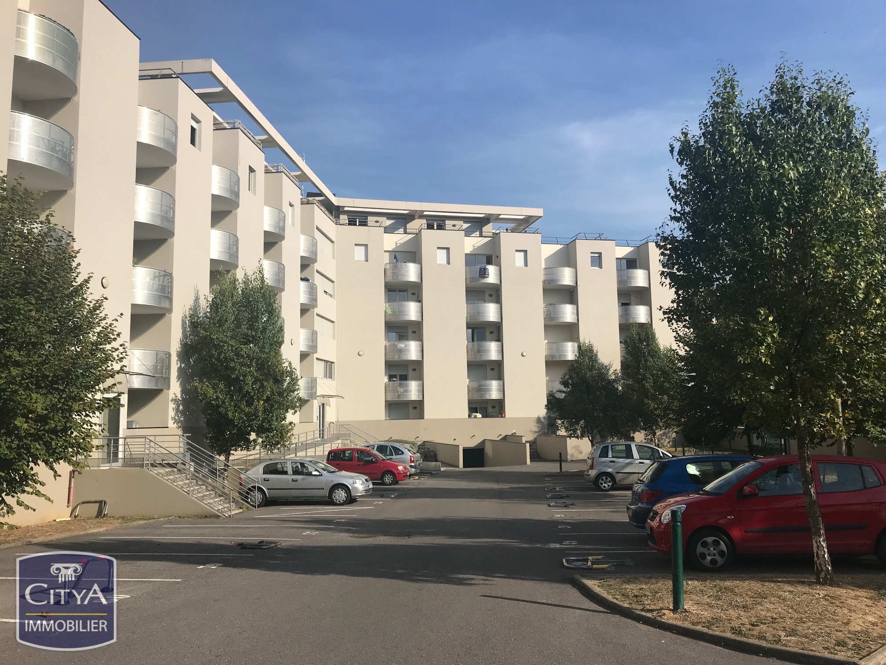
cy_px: 332
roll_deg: +1.5
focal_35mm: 28
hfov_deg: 63.4
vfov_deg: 49.7
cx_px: 443
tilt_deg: +6.8
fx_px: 717
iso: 20
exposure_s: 1/3690
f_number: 1.8
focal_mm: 3.99
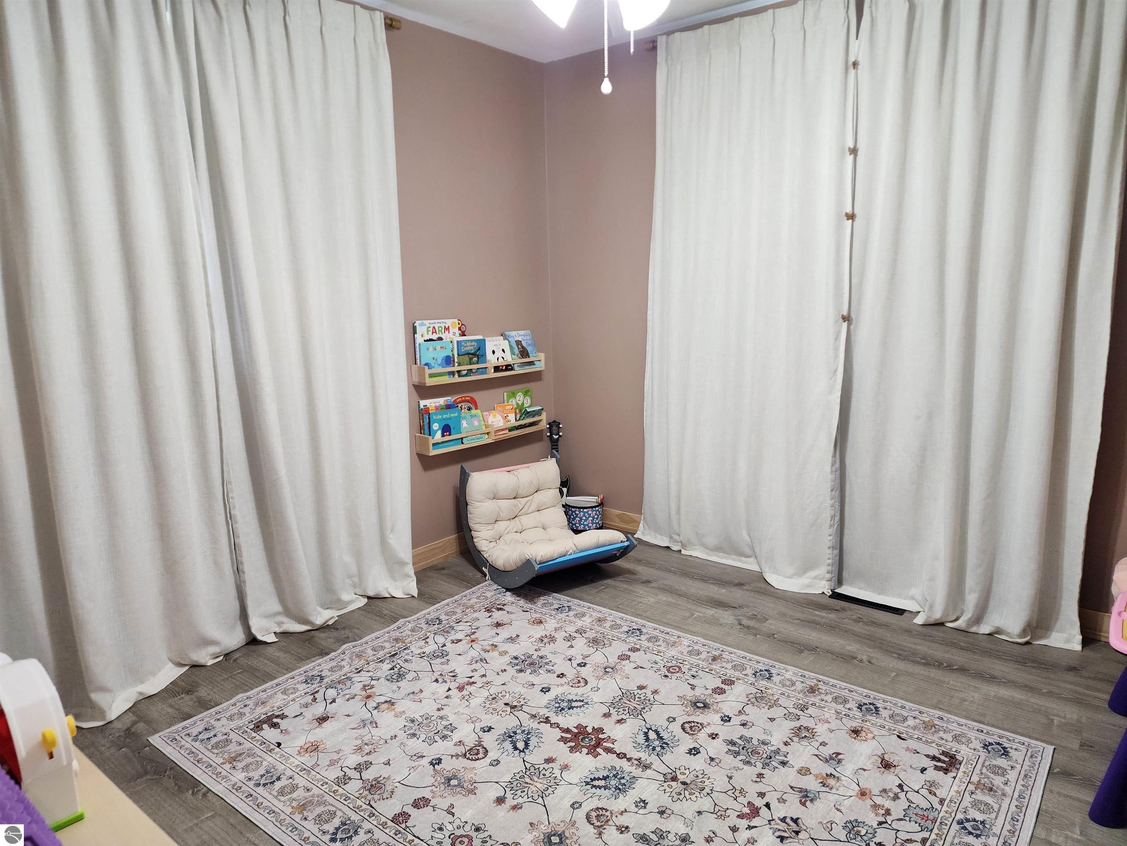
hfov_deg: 73.9
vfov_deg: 58.9
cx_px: 564
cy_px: 423
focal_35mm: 23
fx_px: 749
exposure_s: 1/120
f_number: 1.8
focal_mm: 6.4
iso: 250
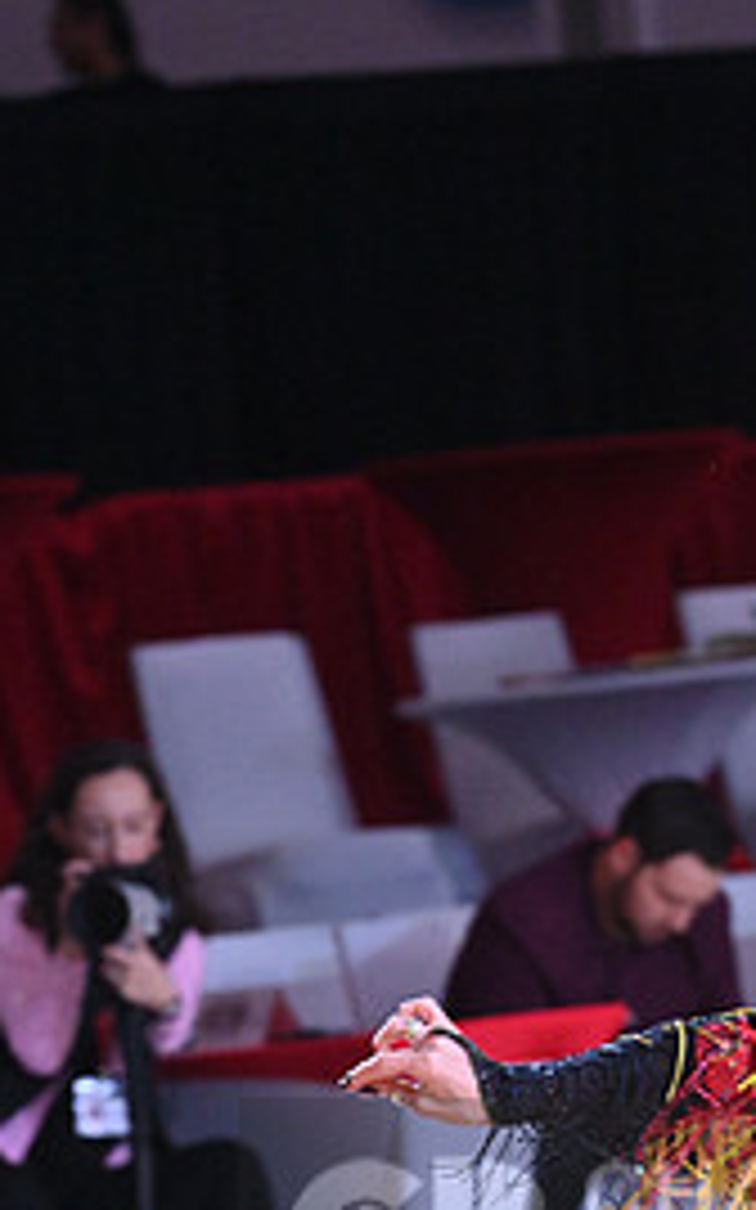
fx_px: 13028
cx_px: 862
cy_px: 1250
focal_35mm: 395
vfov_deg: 5.3
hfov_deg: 3.3
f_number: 6.3
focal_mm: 180
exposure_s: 1/400
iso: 4000
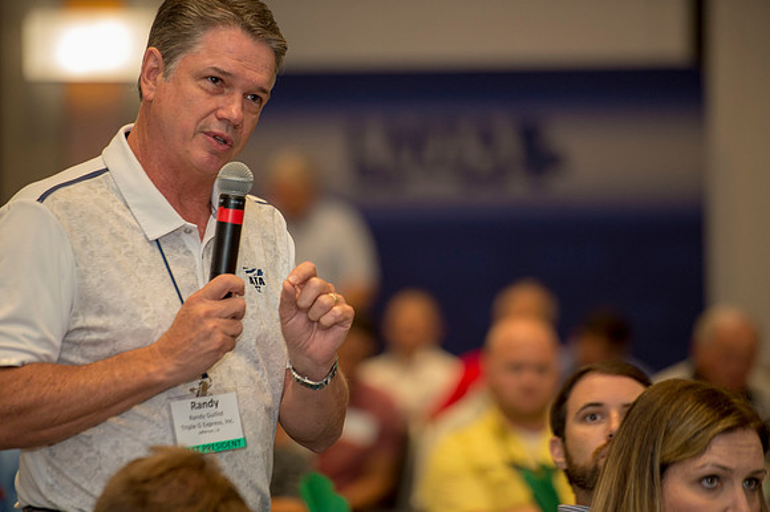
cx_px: 385
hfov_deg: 10.3
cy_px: 256
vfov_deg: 6.9
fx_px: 4275
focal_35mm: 200
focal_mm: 200
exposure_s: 1/250
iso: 1250
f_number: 2.8
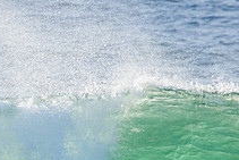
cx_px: -31
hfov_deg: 0.9
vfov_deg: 0.6
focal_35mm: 2197
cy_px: 191
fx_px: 14595
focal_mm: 800
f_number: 11
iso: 2000
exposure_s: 1/2000
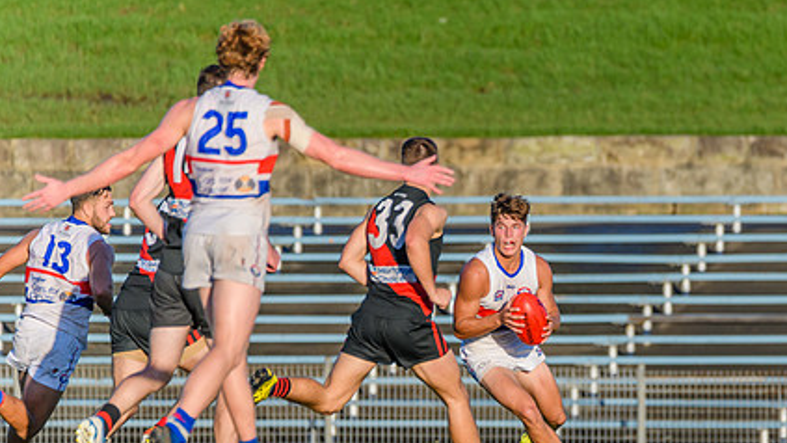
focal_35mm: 823
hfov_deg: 2.6
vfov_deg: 1.5
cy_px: 355
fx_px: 17176
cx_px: 573
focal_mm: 500
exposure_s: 1/2000
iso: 900
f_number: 6.3
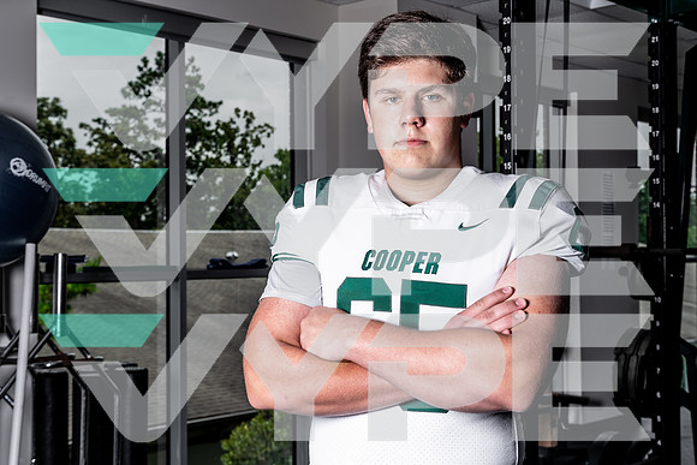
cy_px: 232
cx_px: 348
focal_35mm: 50
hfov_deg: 39.6
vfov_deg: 27.0
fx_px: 968
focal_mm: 50
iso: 100
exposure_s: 1/250
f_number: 8
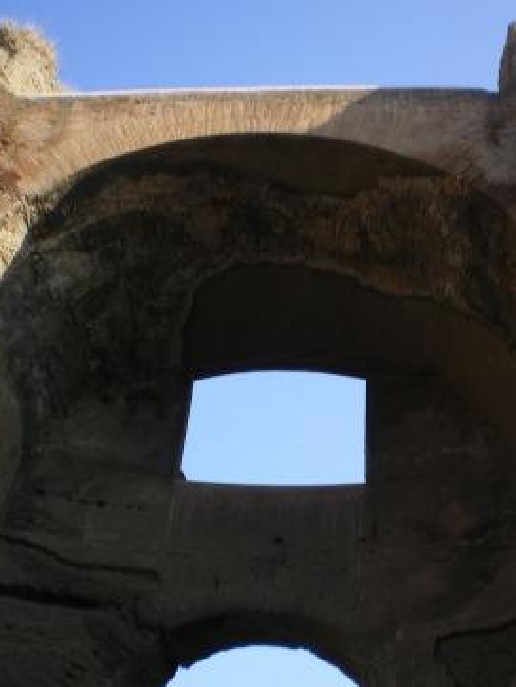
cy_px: 414
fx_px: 933
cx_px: 290
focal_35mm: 47
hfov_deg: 30.9
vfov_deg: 40.2
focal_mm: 6.3
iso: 64
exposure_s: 1/125
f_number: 4.6
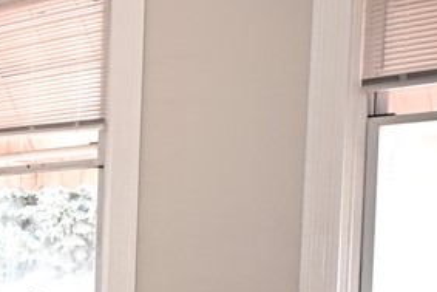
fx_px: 873
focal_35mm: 72
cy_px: 300
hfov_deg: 20.5
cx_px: -334
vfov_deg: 18.4
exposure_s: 1/60
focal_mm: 12.5
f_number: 4
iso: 360
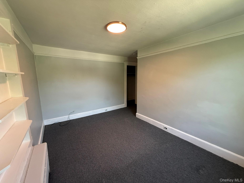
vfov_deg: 85.7
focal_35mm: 14
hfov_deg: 102.1
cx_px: 122
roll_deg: +0.7
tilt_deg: -7.2
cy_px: 92
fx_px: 99
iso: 320
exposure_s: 1/99
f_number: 2.2
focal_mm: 2.22
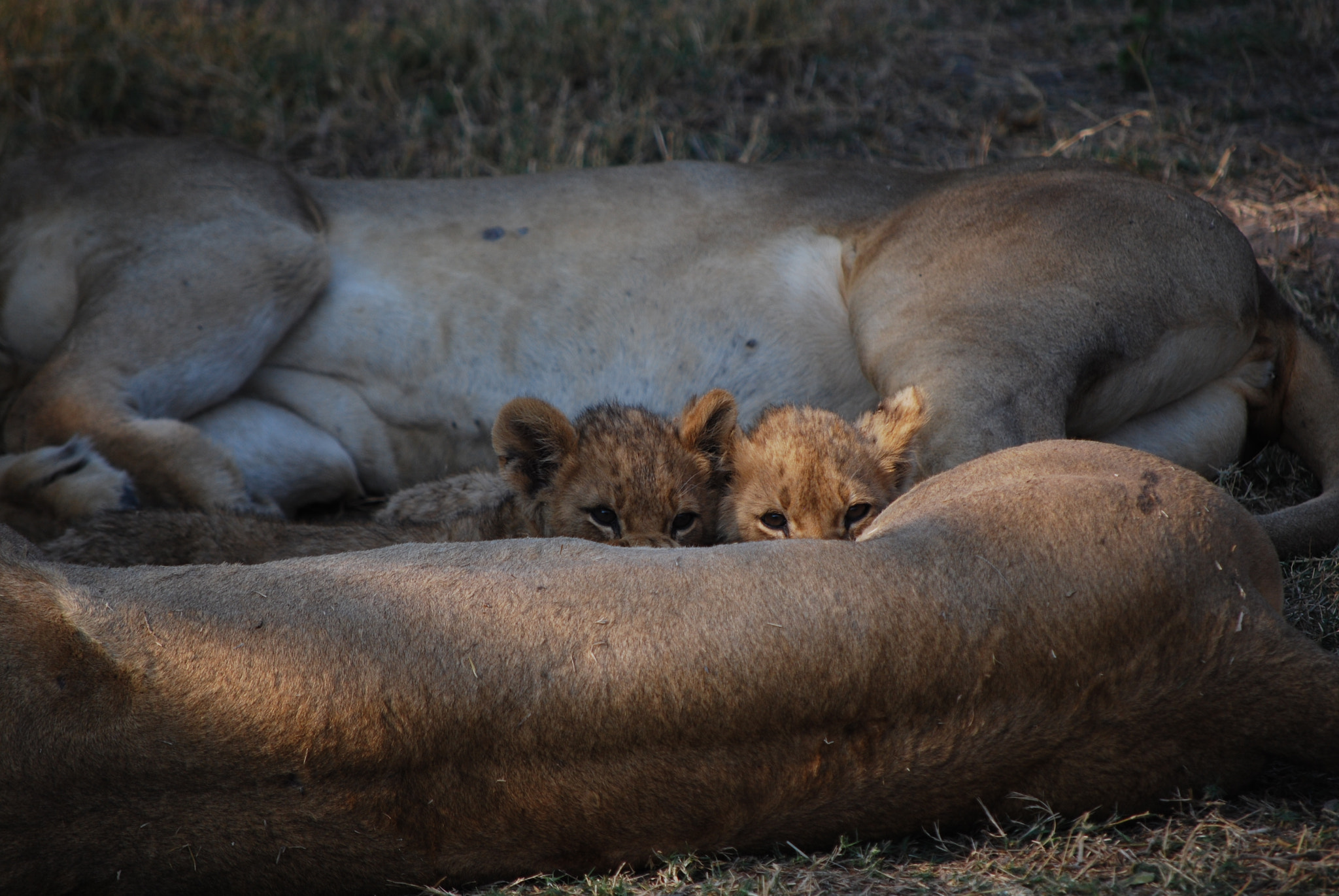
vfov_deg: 4.6
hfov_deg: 6.9
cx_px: 670
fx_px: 11172
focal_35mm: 300
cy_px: 448
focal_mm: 200
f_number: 5.6
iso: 220
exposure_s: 1/500
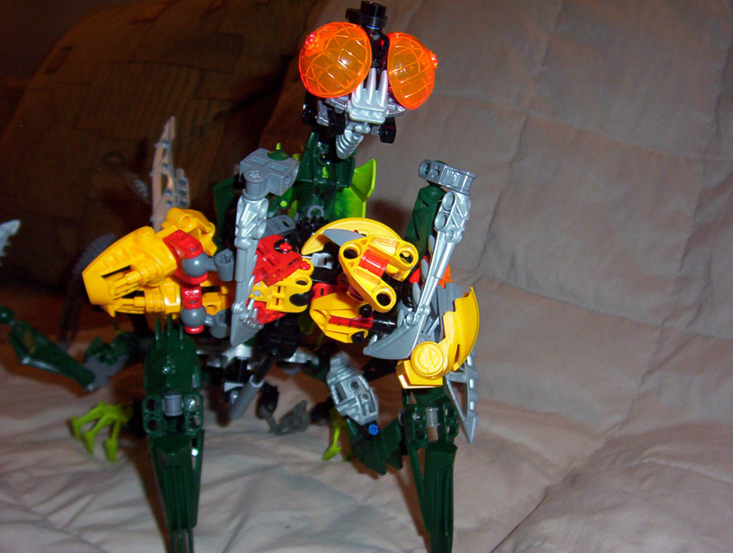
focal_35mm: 36
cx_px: 366
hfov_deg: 51.2
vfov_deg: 39.8
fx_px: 764
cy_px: 276
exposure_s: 1/30
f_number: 2.76
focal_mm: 5.54
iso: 140
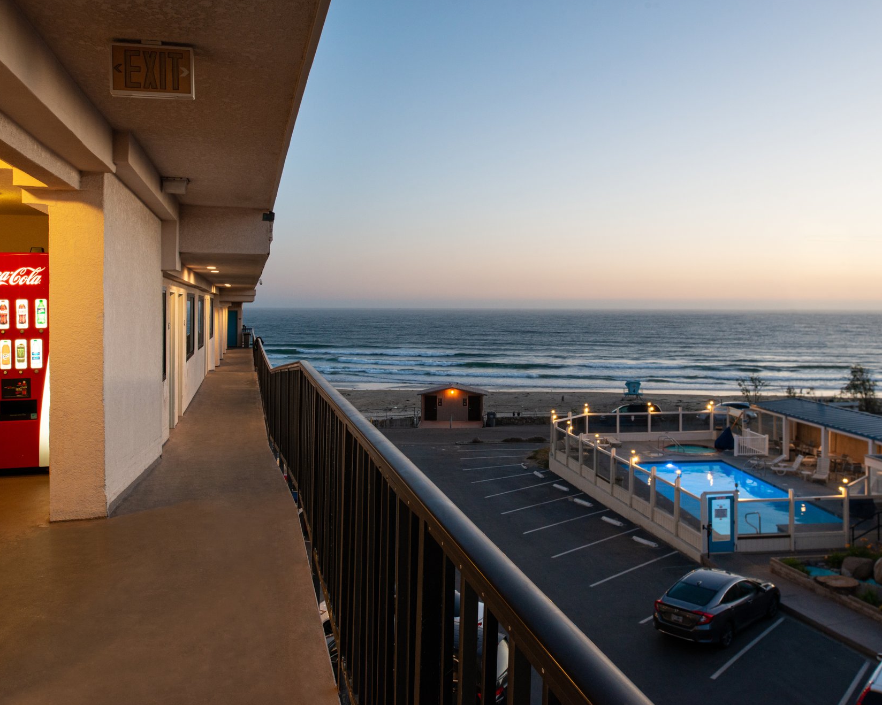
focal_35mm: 28
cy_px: 358
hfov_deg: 62.2
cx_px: 447
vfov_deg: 51.5
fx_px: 731
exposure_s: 1/5
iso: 640
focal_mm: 24
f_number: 11
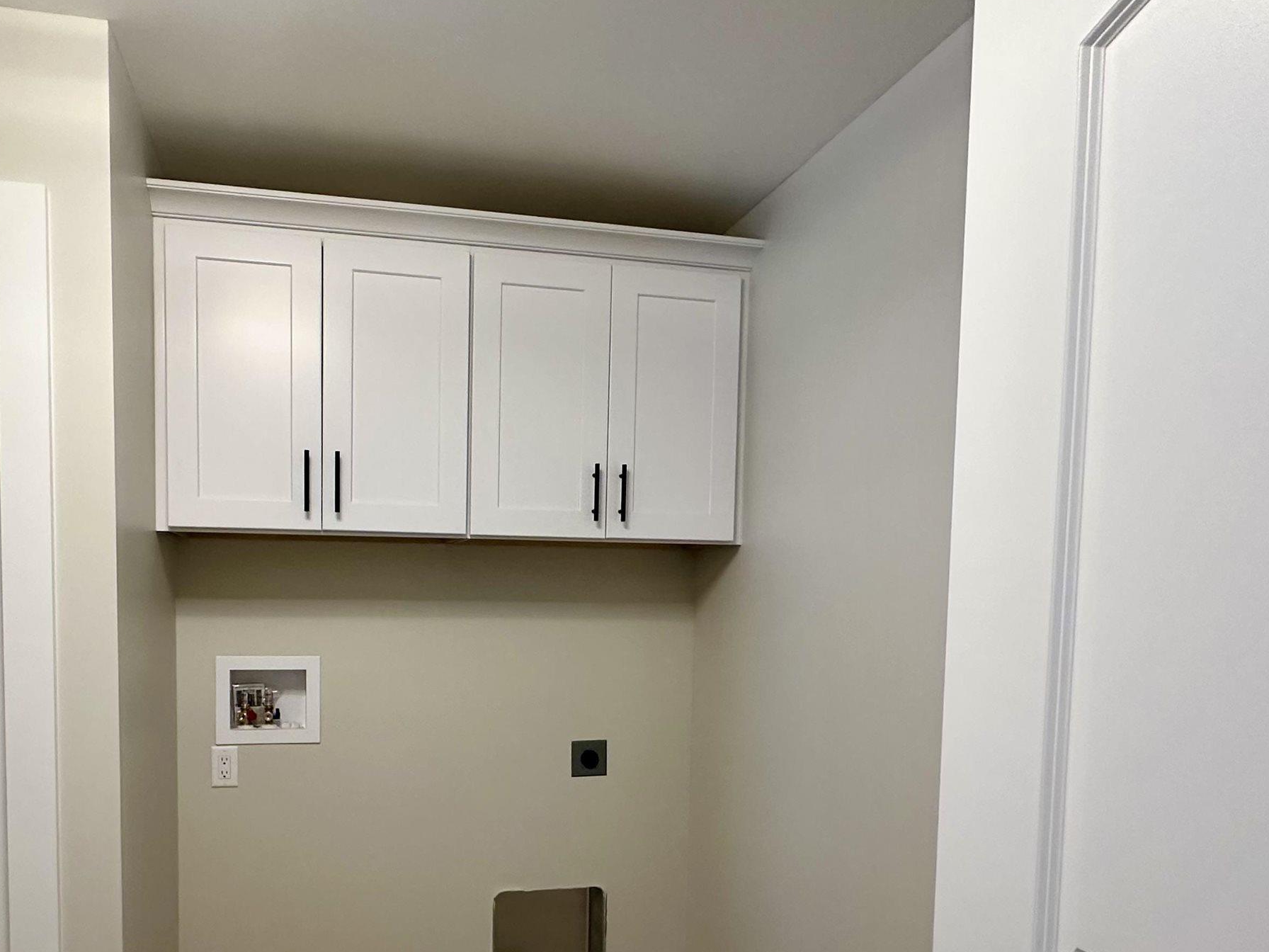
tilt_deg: -4.3
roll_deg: -0.3
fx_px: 880
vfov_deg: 55.4
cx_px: 488
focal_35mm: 24
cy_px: 651
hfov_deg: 70.6
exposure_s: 1/120
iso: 250
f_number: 2.2
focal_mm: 2.22
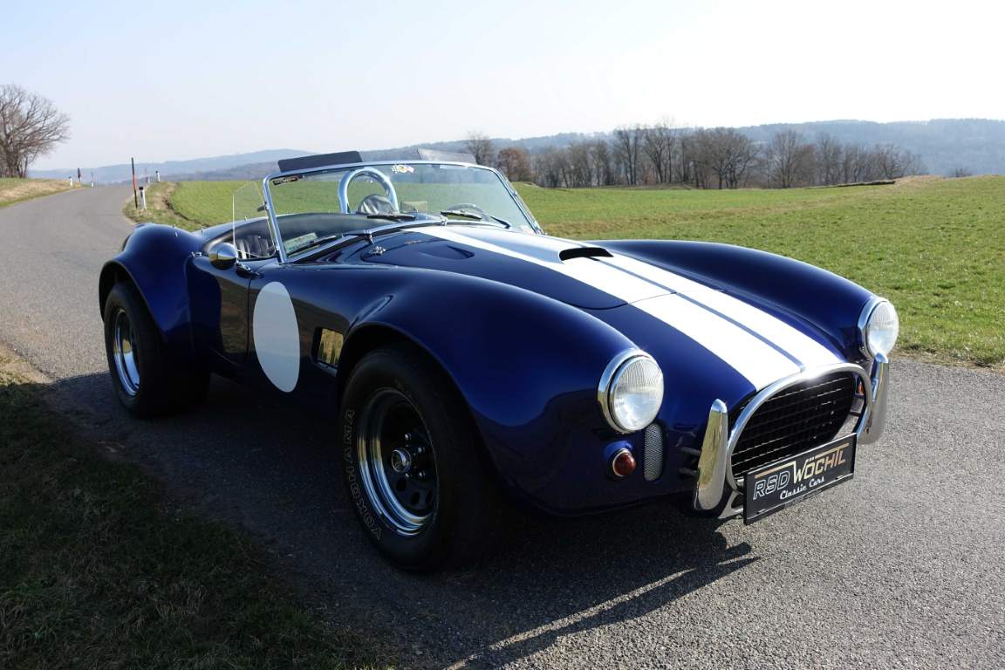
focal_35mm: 33
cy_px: 335
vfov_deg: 40.0
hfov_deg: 57.2
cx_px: 502
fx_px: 921
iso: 125
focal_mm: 11.93
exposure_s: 1/800
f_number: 4
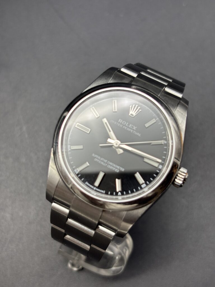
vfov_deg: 36.8
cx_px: 108
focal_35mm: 52
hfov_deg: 28.0
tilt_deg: -74.5
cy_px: 144
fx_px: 431
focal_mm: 5.96
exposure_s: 1/100
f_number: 1.6
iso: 40
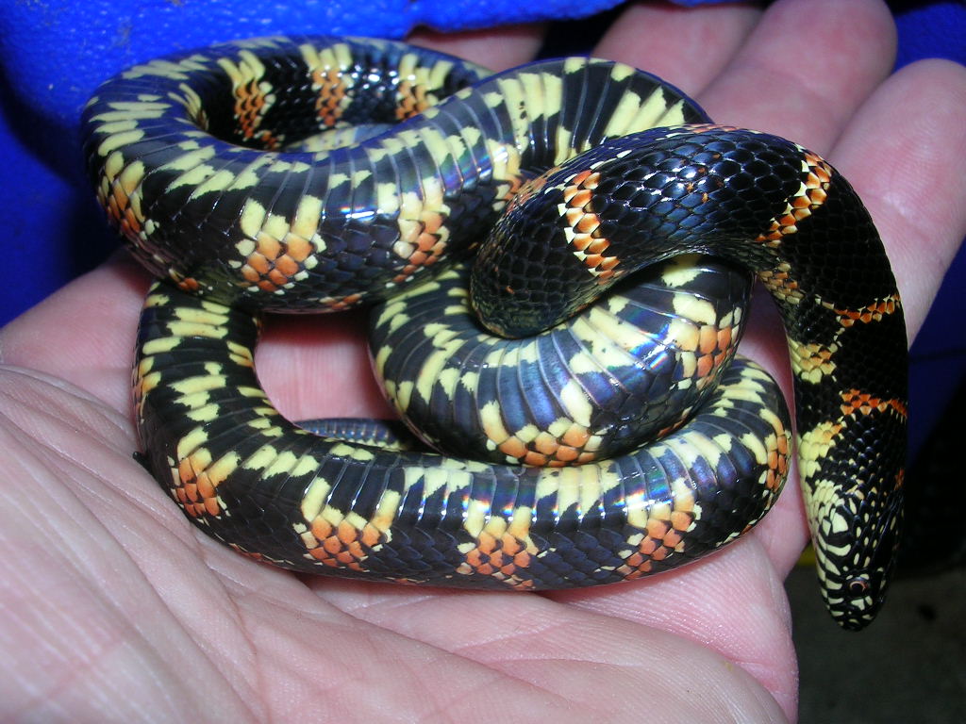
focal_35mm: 38
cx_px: 483
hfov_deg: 49.0
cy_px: 362
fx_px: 1060
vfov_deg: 37.7
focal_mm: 5.8
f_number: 5.6
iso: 50
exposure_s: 1/60.1
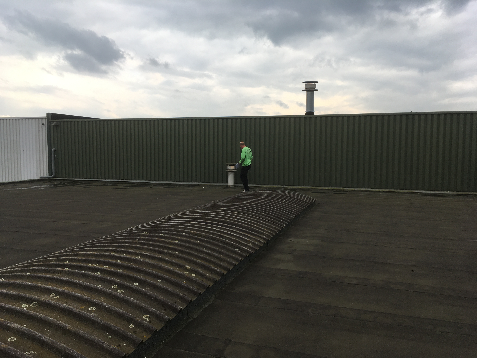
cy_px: 179
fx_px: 400
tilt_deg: -5.4
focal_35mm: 29
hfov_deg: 61.7
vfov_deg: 48.2
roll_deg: -0.5
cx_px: 238
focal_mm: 4.15
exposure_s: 1/452
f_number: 2.2
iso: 25
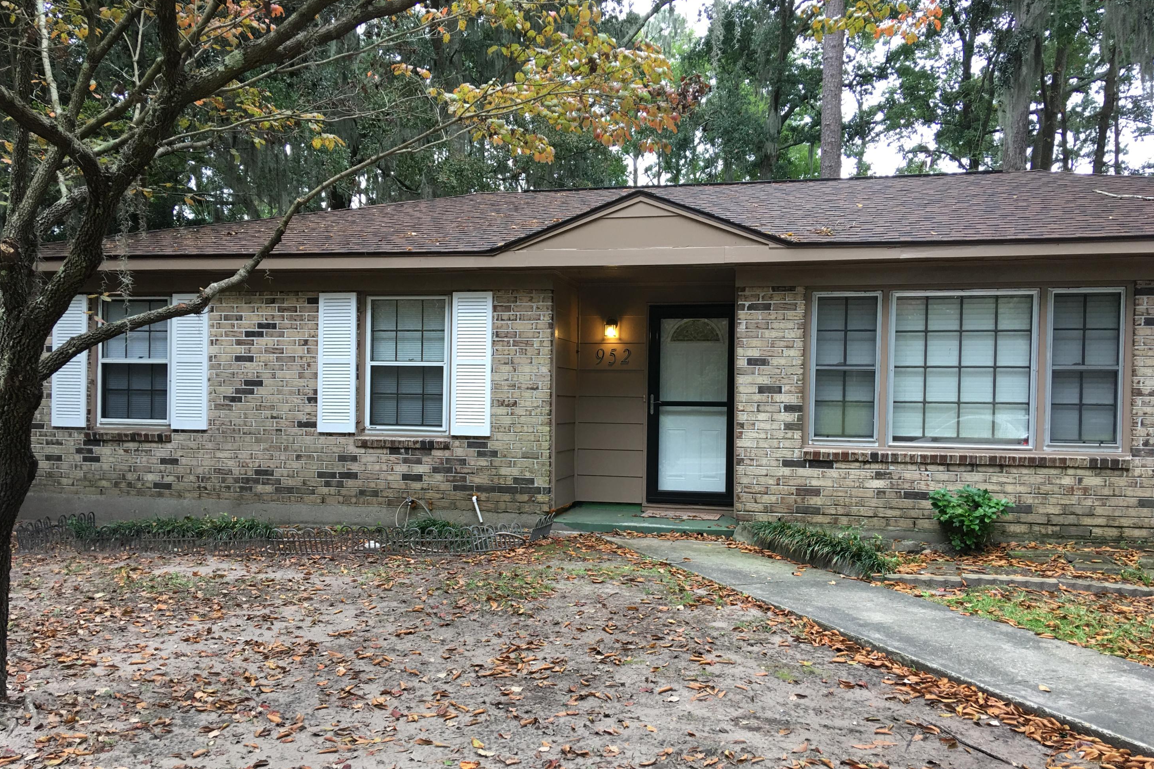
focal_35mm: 31
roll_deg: -0.8
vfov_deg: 42.2
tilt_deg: -1.3
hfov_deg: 60.3
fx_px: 994
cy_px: 439
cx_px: 584
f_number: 2.2
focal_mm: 4.15
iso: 25
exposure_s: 1/30
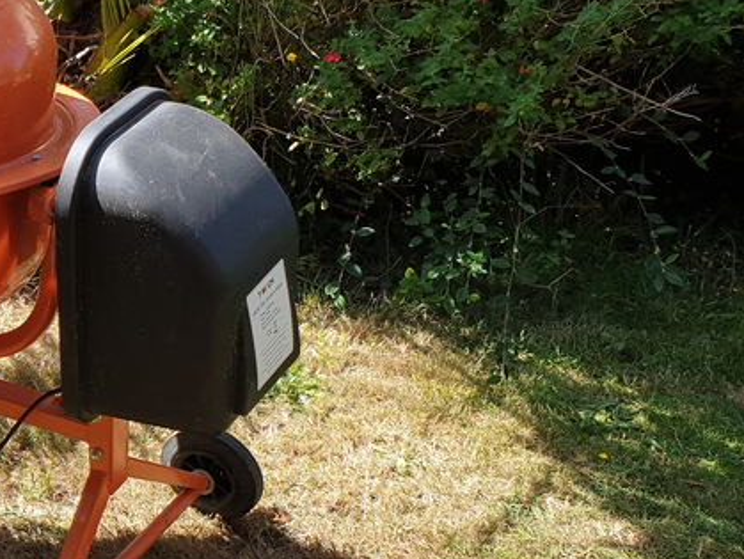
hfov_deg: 27.7
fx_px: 1334
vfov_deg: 23.3
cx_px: -128
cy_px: 451
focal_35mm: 62
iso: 50
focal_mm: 4.3
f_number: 2.4
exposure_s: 1/494
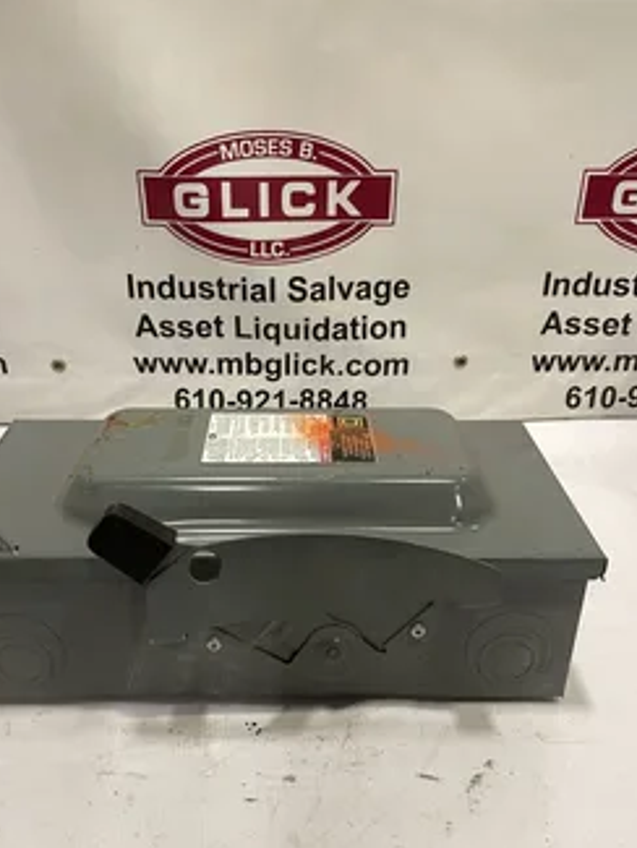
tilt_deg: -28.7
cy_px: 517
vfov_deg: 56.3
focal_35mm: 32
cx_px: 277
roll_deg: -0.4
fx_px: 785
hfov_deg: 44.1
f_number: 1.6
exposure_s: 1/60
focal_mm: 4.2
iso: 125
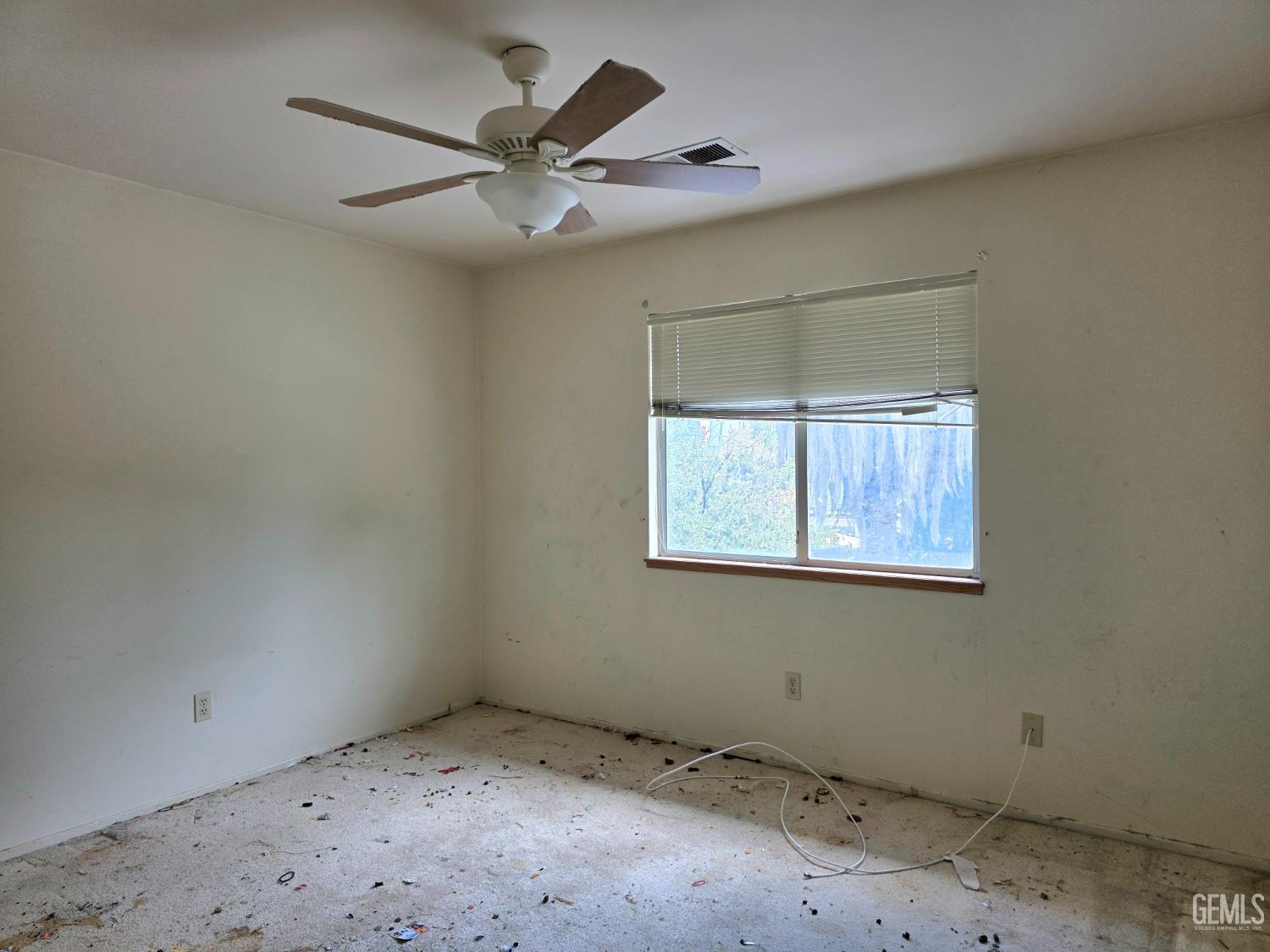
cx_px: 635
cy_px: 476
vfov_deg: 58.9
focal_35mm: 23
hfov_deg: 73.9
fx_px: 844
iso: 50
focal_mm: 6.3
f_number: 1.7
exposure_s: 1/182
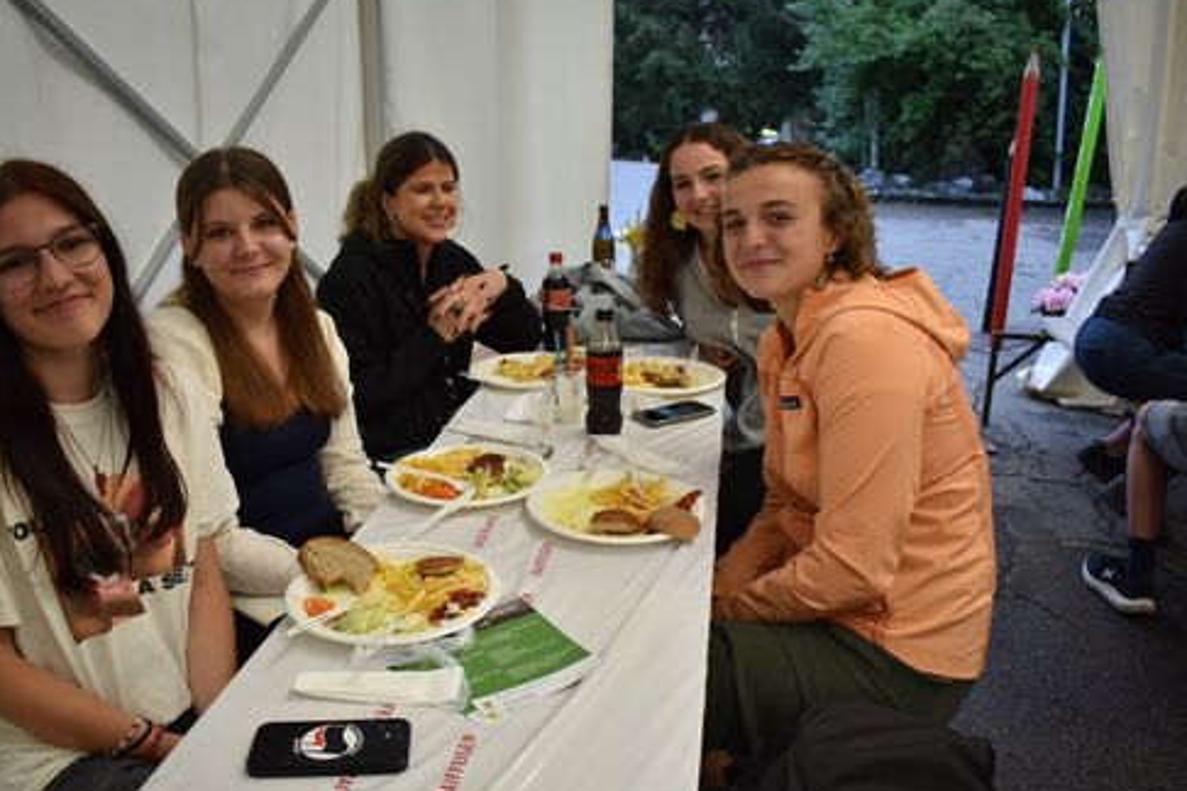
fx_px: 989
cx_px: 537
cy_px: 405
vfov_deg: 43.6
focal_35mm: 30
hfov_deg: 61.8
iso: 400
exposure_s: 1/60
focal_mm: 18
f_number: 4
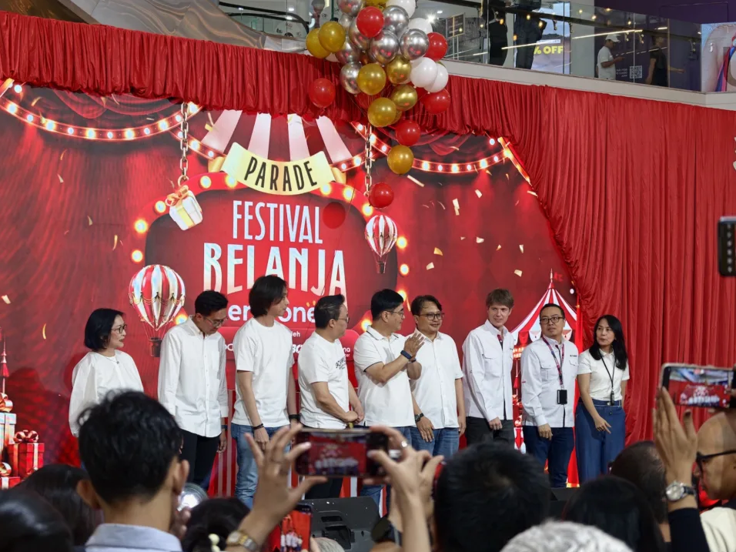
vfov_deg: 19.6
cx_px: 360
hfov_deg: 26.0
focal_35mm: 75
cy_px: 283
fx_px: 1595
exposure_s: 1/100
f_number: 2.2
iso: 320
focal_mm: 20.1
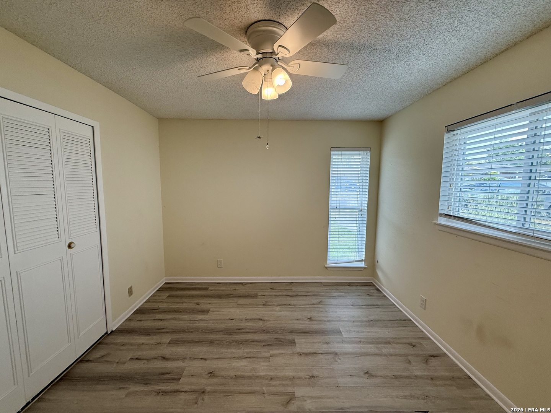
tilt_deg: -4.7
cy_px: 206
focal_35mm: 14
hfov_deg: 102.1
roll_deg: +0.0
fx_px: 223
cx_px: 276
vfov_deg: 85.7
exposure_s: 1/120
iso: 125
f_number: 2.2
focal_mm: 2.22
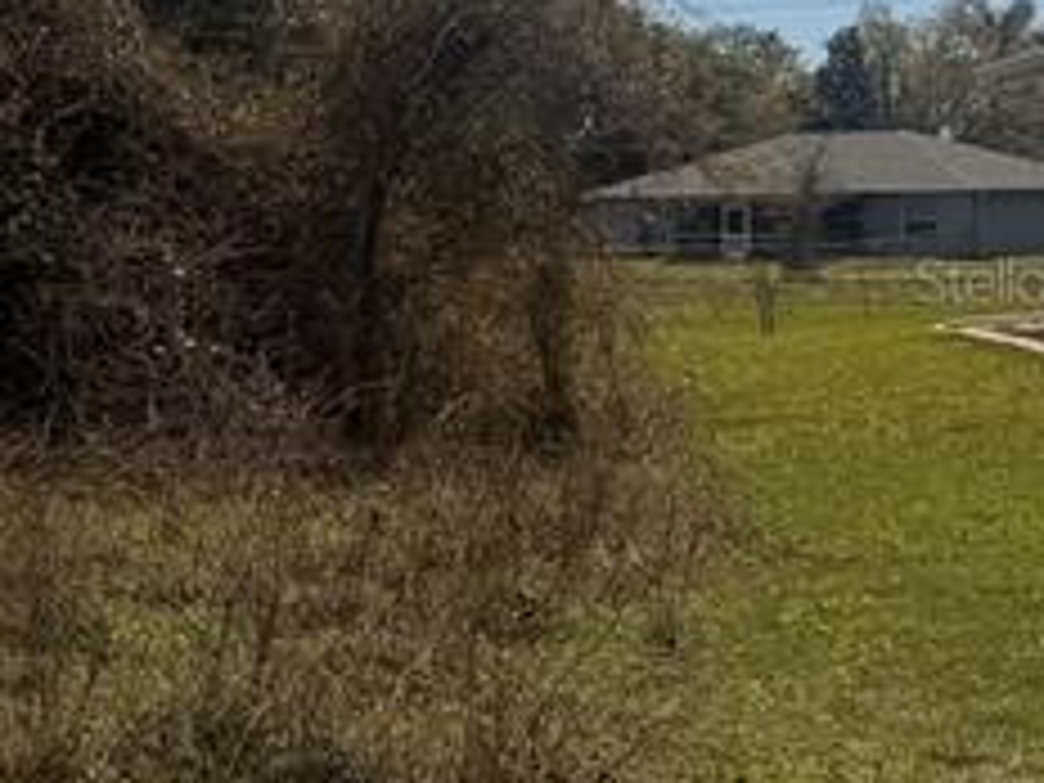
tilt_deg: -1.3
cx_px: -1116
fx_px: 3197
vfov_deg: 13.9
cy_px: 279
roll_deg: +0.9
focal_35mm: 106
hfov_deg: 14.8
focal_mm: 6.76
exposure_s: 1/10309
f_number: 1.78
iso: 80
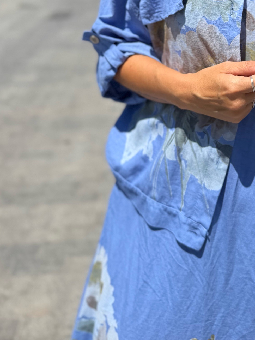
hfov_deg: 30.9
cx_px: 222
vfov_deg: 39.2
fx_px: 442
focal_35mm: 45
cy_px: 36
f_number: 1.78
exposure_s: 1/5319
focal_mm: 6.76
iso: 80
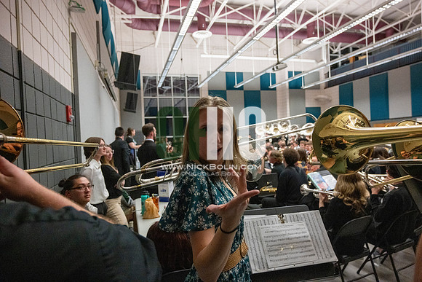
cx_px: 211
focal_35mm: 24
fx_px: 281
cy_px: 141
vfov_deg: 53.2
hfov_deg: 73.7
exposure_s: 1/500
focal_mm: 24
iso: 10000
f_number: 4
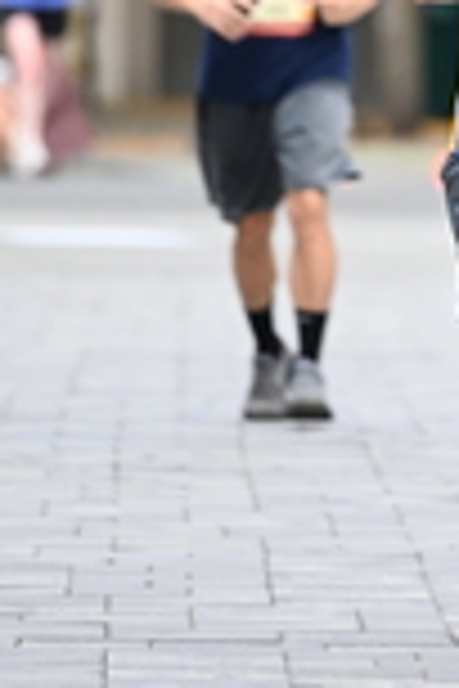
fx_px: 13731
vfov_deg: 2.9
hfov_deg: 1.9
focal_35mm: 718
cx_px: 547
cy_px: -108
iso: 640
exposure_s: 1/1250
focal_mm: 200
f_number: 2.8
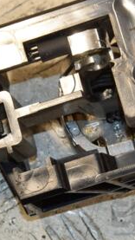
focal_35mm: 225
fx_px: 1431
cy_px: 99
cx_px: 95
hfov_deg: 5.4
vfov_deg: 9.6
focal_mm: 66
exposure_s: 1/200
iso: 800
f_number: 8
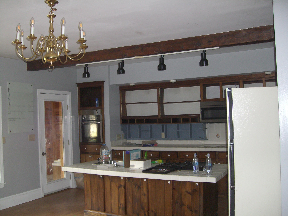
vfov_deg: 37.7
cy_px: 108
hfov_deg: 49.0
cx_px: 144
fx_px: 316
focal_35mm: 38
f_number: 2.7
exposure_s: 1/60
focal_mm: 6.2
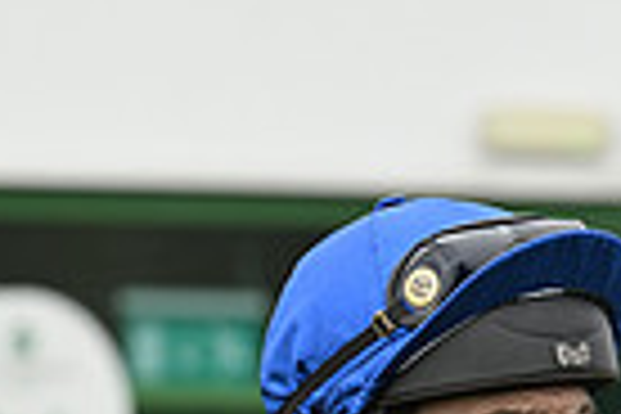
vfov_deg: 1.9
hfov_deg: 2.8
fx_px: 12712
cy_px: 853
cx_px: 666
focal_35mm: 737
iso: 400
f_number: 6.3
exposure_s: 1/800
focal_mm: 175
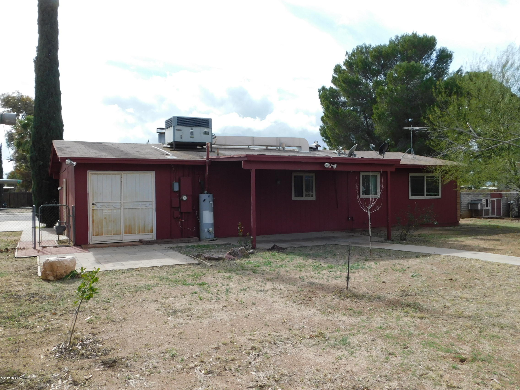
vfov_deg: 46.8
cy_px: 195
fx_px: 451
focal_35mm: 30
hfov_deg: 60.0
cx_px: 260
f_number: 3.2
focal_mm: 5.3
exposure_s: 1/1000
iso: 125
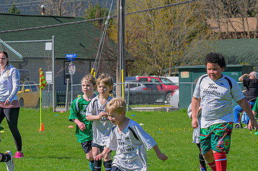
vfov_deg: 6.5
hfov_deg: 9.7
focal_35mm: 212
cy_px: 131
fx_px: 1518
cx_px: 47
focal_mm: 69
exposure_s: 1/500
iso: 220
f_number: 6.3
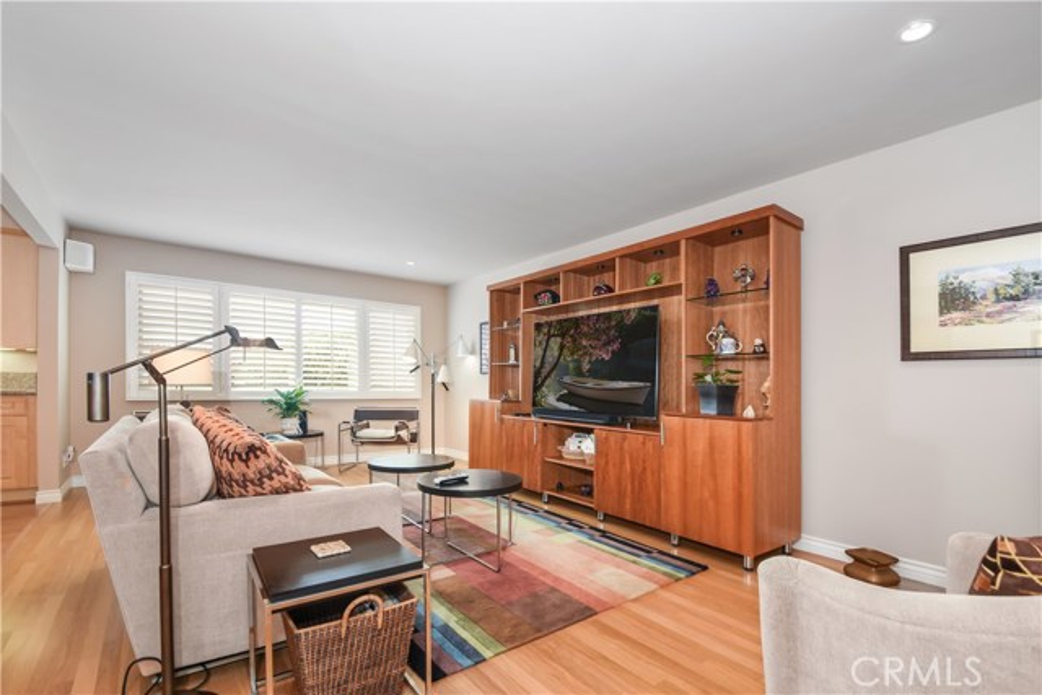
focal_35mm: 15
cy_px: 348
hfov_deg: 100.4
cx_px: 521
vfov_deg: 77.4
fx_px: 434
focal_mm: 10
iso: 320
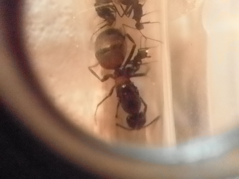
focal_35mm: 33
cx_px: 120
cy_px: 90
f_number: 3.5
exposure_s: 1/25
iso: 3200
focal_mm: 5.8
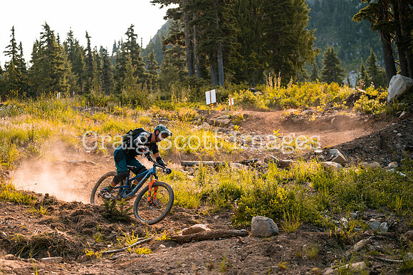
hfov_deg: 28.9
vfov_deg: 19.4
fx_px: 803
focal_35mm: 70
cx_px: 206
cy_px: 138
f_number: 2.8
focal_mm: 70
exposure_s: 1/1250
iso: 180
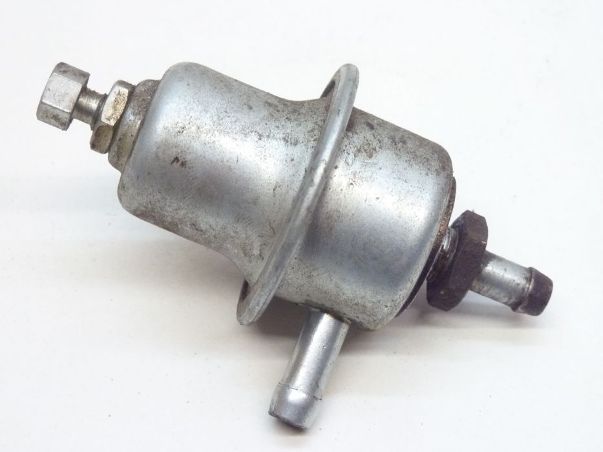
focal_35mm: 72
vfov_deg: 20.4
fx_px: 1254
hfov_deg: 27.0
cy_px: 226
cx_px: 302
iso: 400
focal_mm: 11.9
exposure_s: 1/15
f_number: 4.1
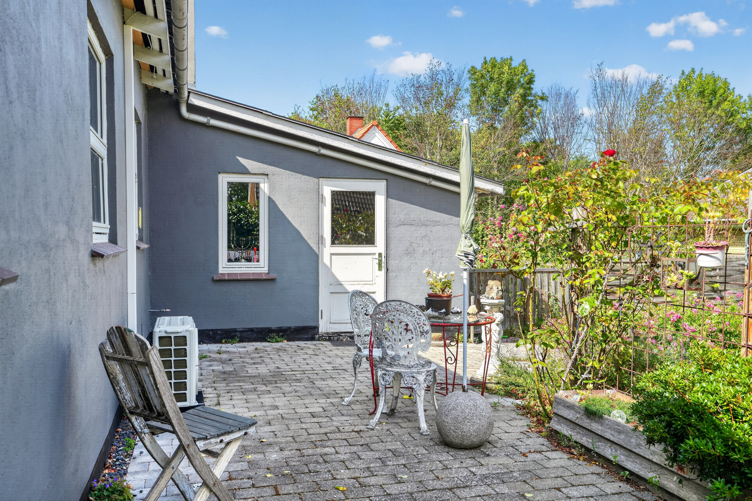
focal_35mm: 33
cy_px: 250
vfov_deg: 40.0
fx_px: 689
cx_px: 376
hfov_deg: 57.2
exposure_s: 1/80
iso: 400
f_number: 8
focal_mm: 33
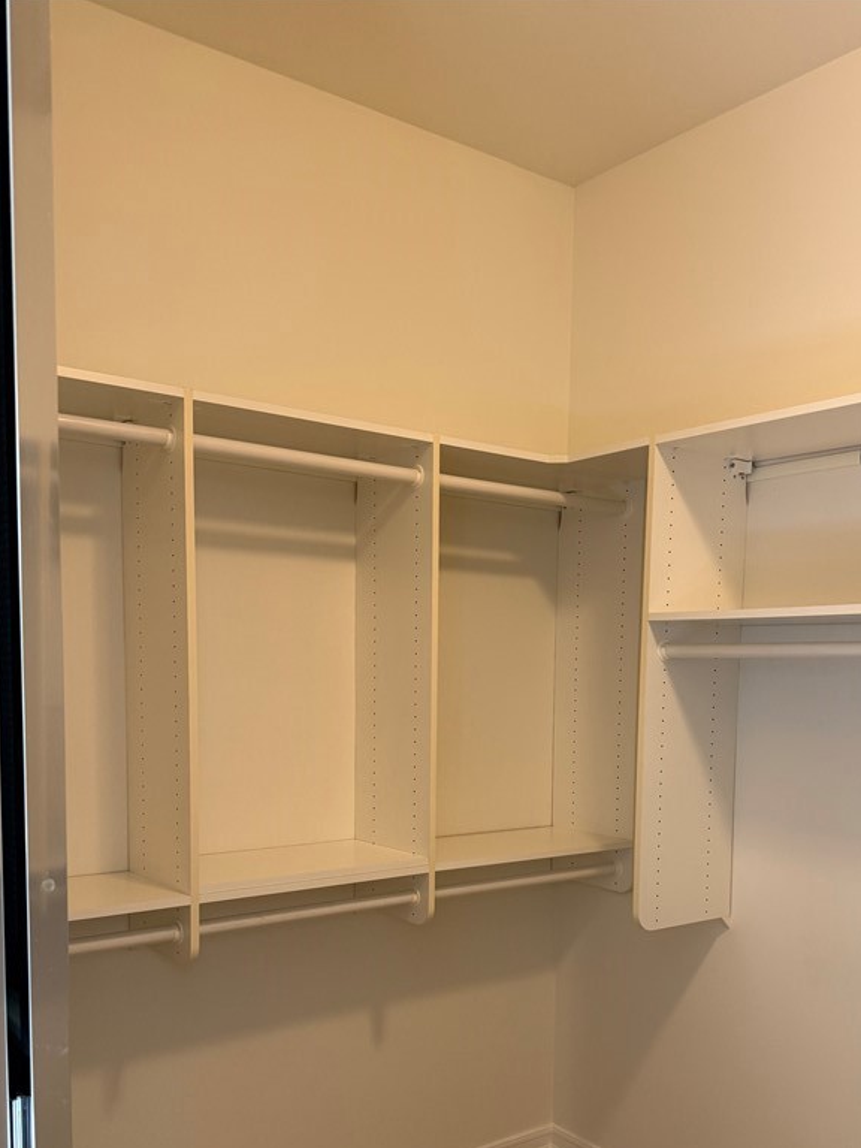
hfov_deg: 44.1
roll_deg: -1.6
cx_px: 483
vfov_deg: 55.7
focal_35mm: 32
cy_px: 762
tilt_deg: -4.4
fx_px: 1061
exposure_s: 1/120
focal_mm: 6.76
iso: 200
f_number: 1.78
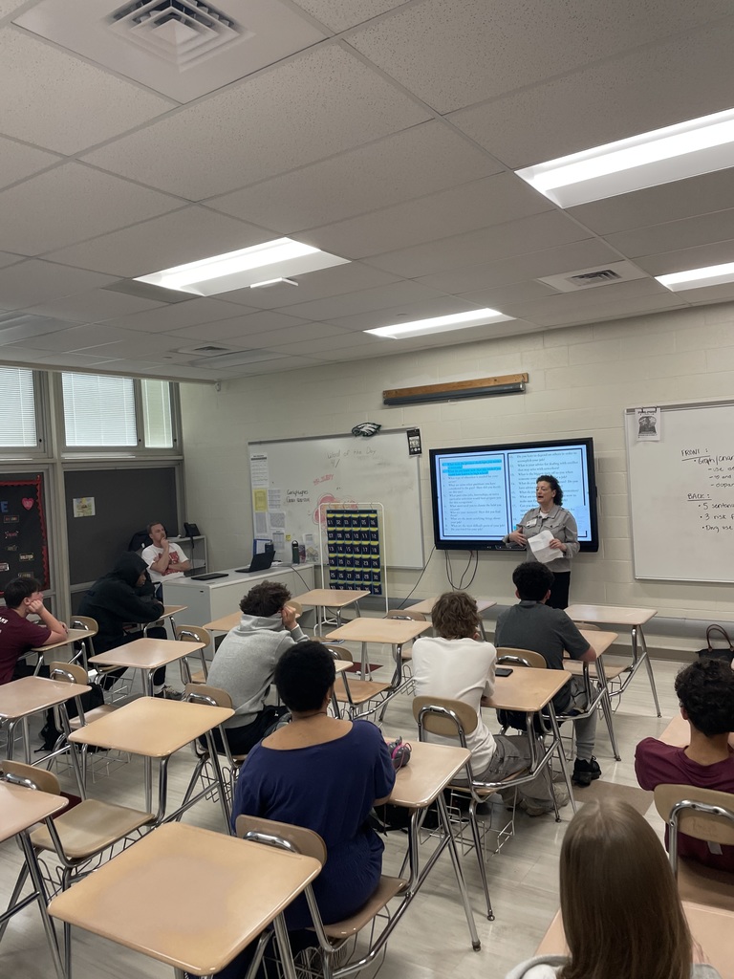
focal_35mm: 26
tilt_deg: -1.3
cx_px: 367
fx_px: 735
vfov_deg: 67.3
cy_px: 490
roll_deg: +2.6
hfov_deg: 53.1
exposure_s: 1/121
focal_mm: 4.2
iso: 80
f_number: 1.6
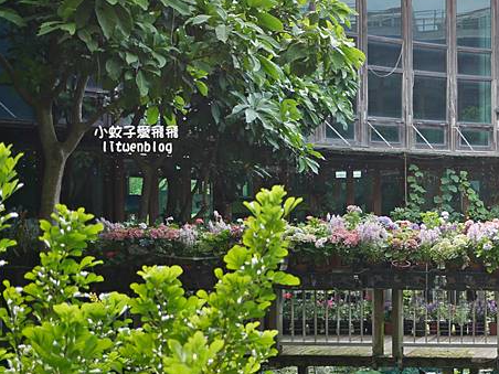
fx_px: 894
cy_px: 238
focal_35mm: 62
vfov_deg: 23.6
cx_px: 549
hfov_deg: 28.4
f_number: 2.5
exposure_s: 1/320
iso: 200
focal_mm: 14
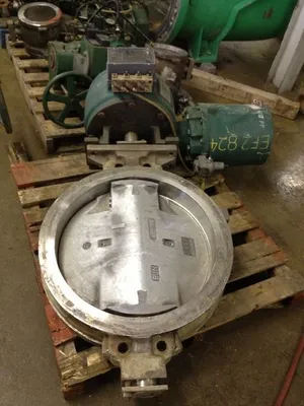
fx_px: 410
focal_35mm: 35
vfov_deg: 52.6
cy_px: 203
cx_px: 152
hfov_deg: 40.7
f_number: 2.4
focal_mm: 4.28
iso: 250
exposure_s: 1/20
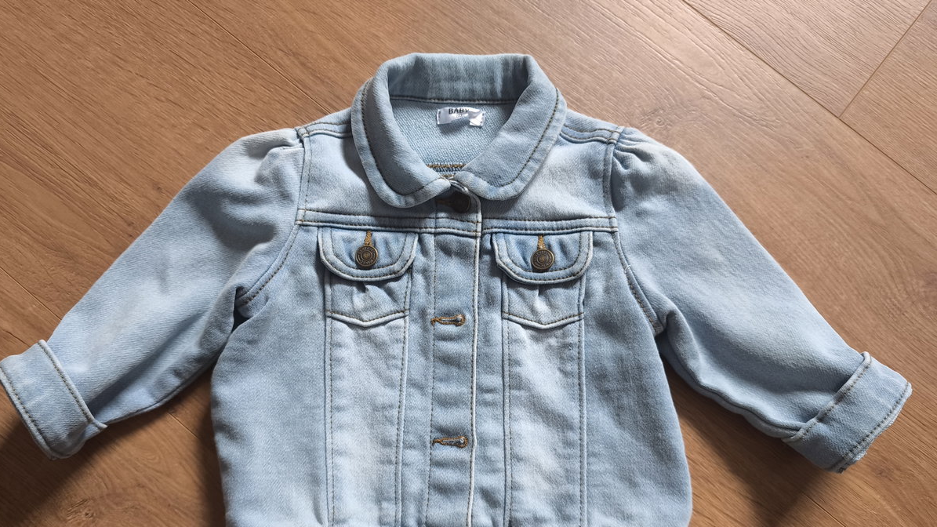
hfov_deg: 71.9
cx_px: 452
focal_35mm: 26
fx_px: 646
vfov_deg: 43.7
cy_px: 352
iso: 640
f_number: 1.6
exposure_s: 1/50
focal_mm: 6.57
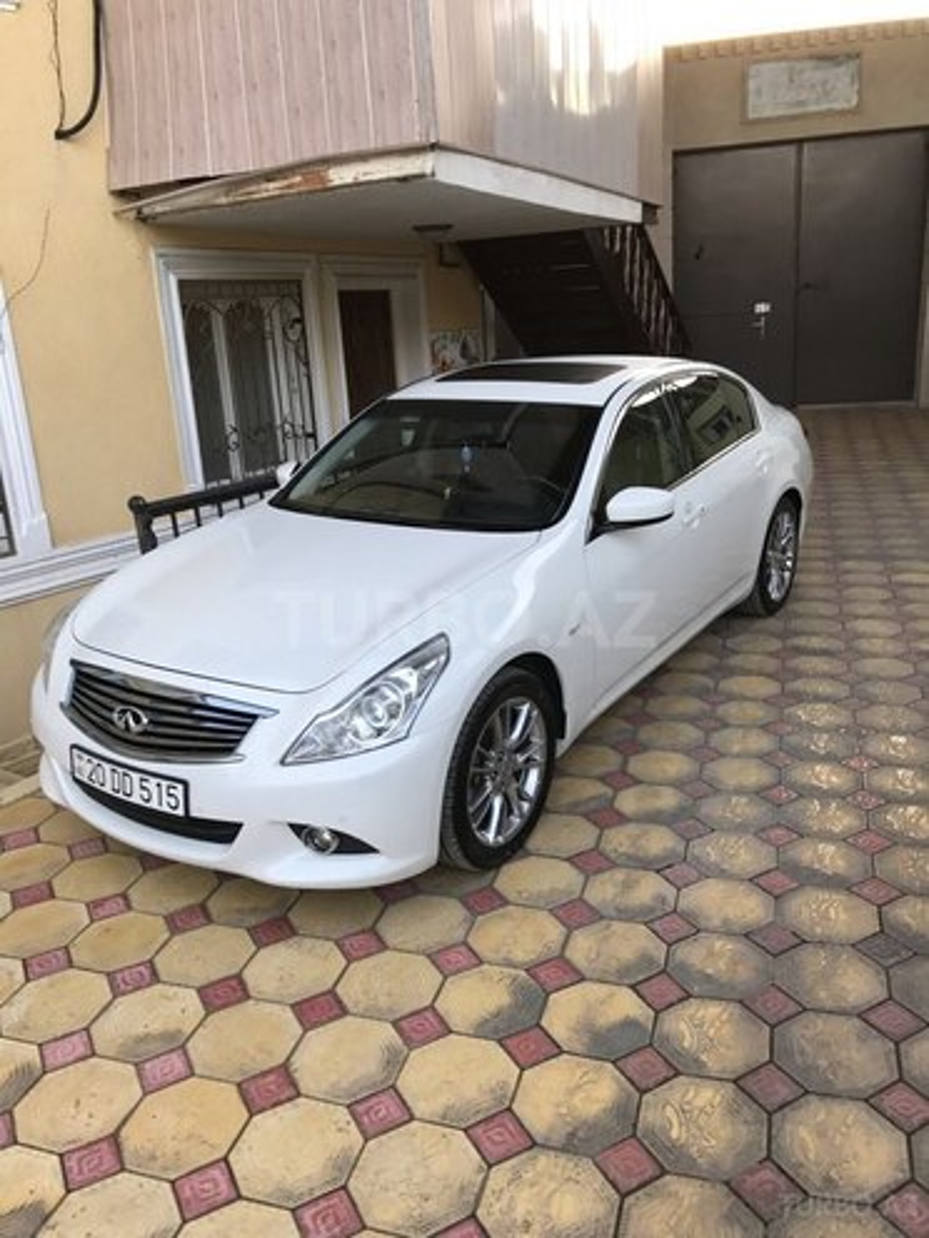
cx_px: 464
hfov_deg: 49.7
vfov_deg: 63.4
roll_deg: +3.8
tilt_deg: -15.4
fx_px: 1002
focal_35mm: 28
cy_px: 619
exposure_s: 1/100
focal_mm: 3.99
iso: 32
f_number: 1.8
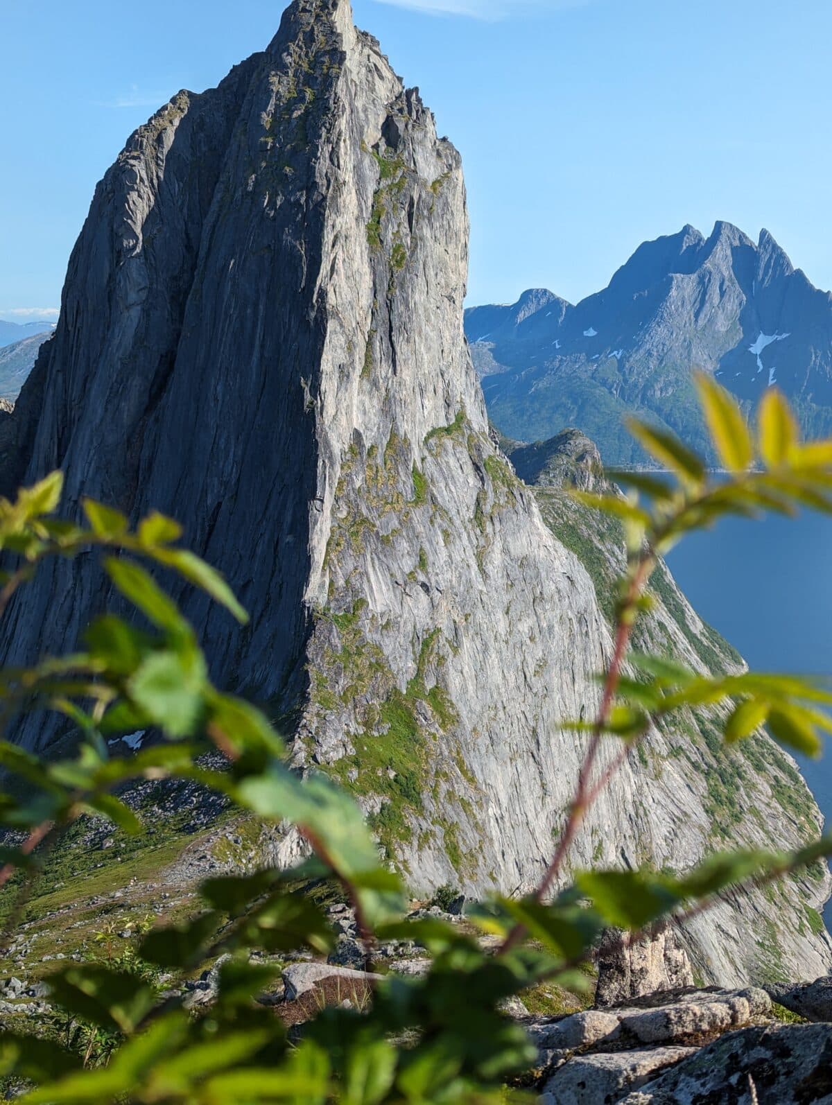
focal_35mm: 48
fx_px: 1535
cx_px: 416
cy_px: 552
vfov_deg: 39.6
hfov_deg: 30.3
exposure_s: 1/1520
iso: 50
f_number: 1.85
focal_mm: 6.81
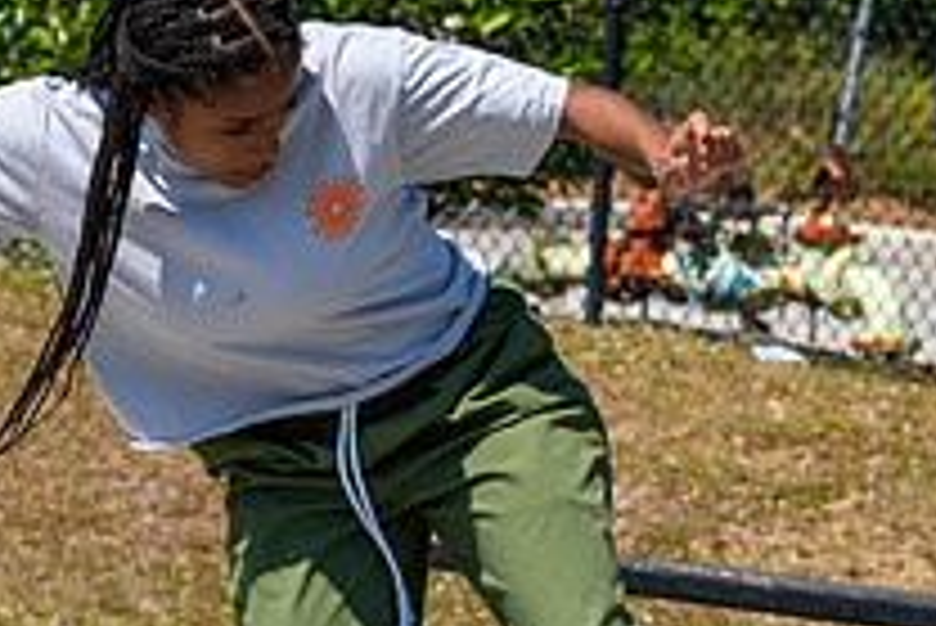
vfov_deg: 3.1
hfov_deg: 4.7
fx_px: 11448
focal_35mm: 440
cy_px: 583
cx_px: 194
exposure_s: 1/1000
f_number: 8
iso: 200
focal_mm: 105
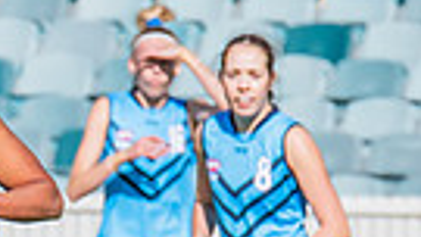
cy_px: 349
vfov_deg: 0.5
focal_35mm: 2388
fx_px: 26663
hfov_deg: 0.9
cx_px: -252
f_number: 11
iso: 800
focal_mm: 420
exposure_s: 1/1250
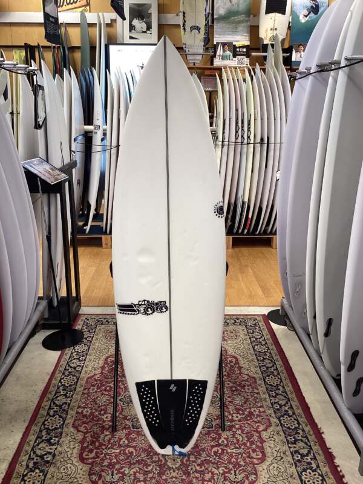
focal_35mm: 31
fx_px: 433
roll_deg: -0.1
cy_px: 242
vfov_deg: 58.4
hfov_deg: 45.4
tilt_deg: -18.0
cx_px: 182
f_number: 2.4
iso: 80
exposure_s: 1/50
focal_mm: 3.3
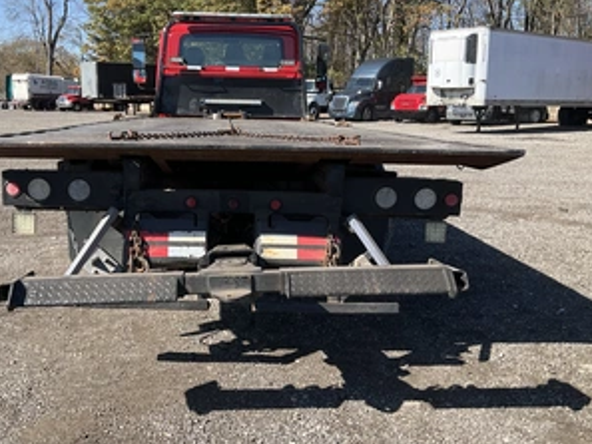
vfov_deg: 36.8
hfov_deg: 47.6
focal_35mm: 39
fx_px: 667
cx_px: 235
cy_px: 209
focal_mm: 3
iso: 25
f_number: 1.8
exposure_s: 1/997
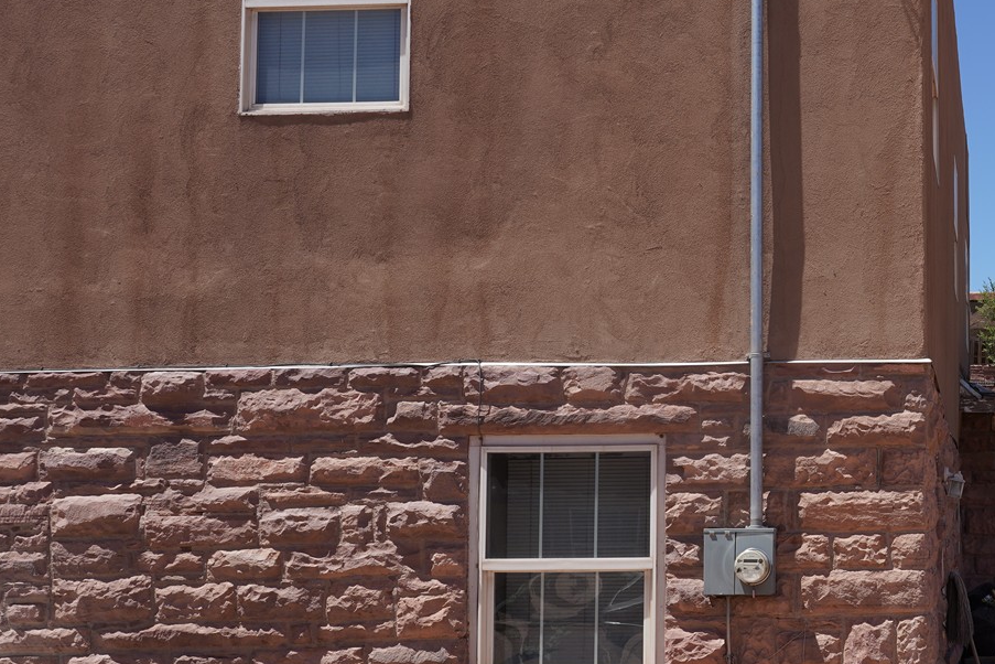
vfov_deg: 21.9
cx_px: 973
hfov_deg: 30.3
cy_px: 386
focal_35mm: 62
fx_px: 1713
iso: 100
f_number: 16
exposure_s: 1/80
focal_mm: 28
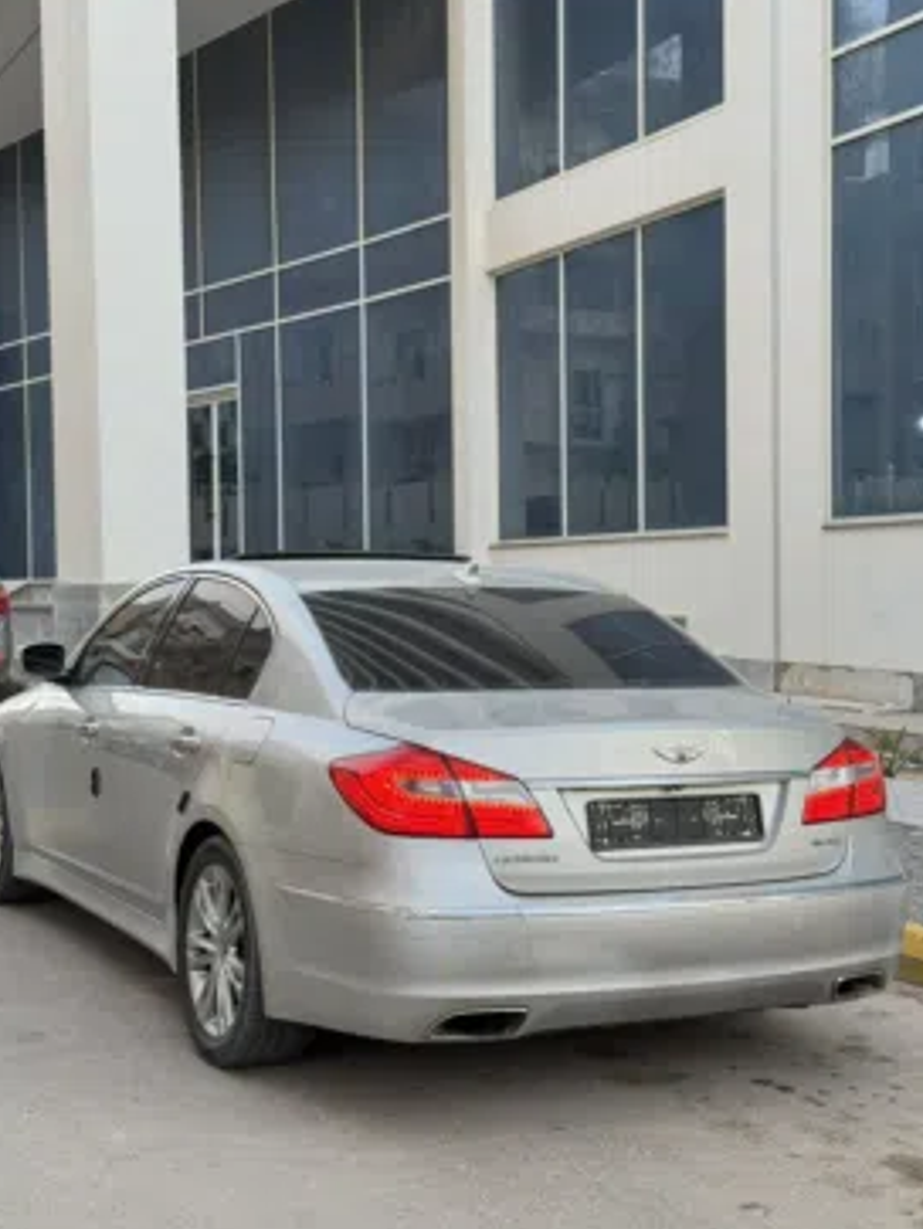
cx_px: 431
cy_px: 631
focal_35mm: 53
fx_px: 1882
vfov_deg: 36.1
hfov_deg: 27.5
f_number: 1.78
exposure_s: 1/81
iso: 125
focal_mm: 6.76
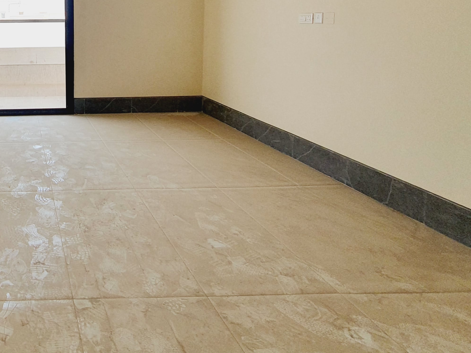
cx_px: 23
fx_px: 408
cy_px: 47
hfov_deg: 50.9
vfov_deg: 43.5
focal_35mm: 30
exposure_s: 1/141
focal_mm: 1.8
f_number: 2.2
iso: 50
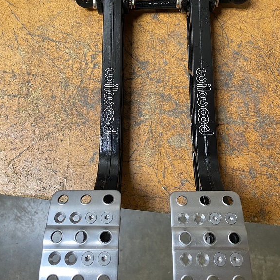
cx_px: 140
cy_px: 122
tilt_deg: -72.4
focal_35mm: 31
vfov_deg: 52.4
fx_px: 284
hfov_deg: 52.5
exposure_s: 1/60
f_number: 1.8
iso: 160
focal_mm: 4.25
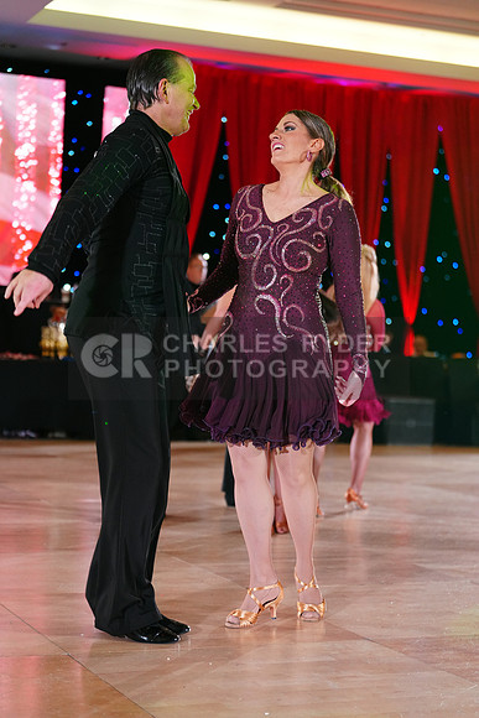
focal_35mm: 70
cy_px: 359
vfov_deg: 28.8
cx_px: 240
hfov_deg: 19.5
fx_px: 1396
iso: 2500
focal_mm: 70
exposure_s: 1/400
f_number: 2.8
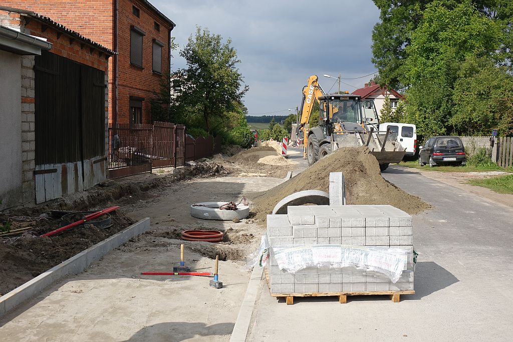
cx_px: 256
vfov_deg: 29.9
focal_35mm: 45
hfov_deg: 43.6
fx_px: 641
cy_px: 171
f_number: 4.5
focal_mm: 16.43
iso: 125
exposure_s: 1/800
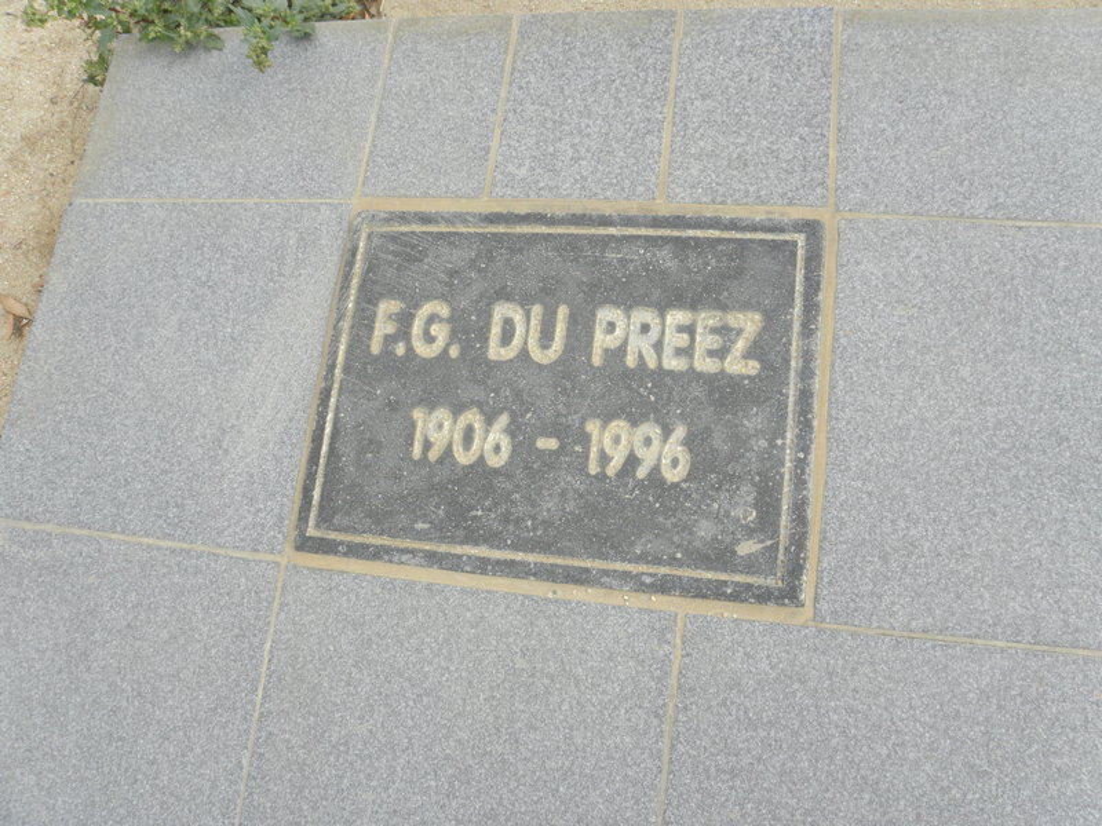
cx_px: 551
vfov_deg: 51.4
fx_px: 860
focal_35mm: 27
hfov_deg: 65.3
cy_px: 413
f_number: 5.6
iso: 200
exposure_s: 1/800
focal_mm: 4.83
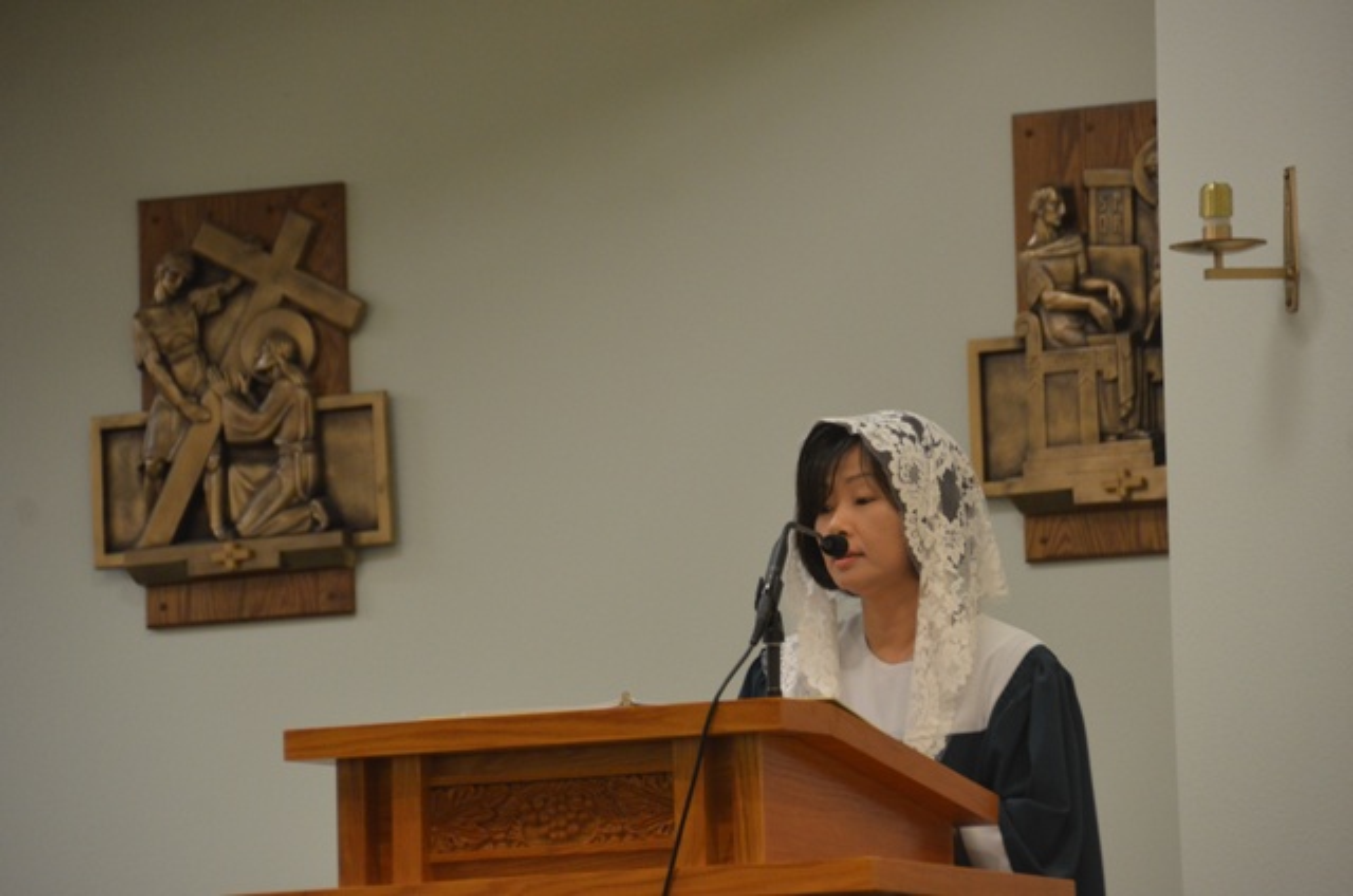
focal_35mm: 225
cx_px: 676
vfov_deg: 6.1
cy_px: 448
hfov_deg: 9.2
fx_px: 8439
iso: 1600
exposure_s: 1/30
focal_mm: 150
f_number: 5.6
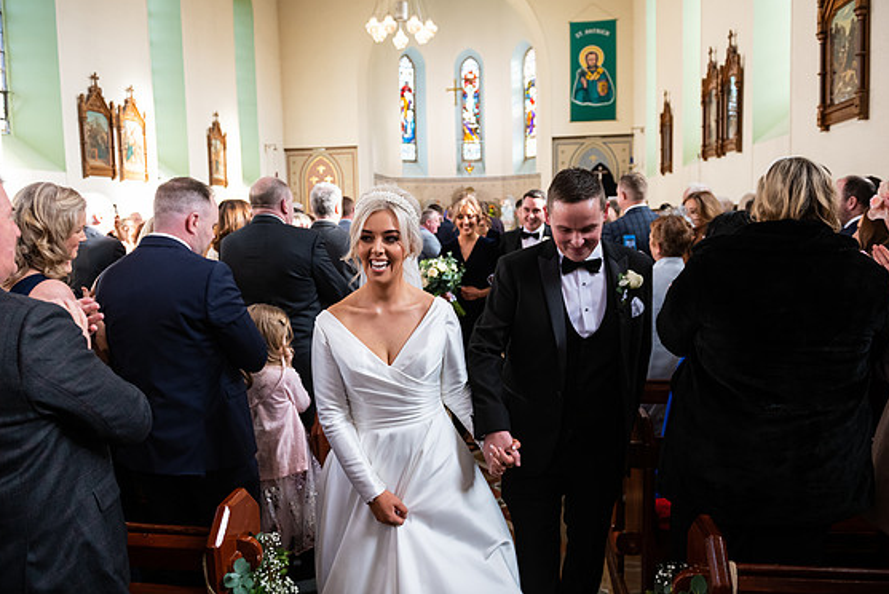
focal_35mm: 25
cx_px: 439
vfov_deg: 51.3
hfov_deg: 71.5
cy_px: 291
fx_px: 618
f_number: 3.5
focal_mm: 24
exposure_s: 1/250
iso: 1000
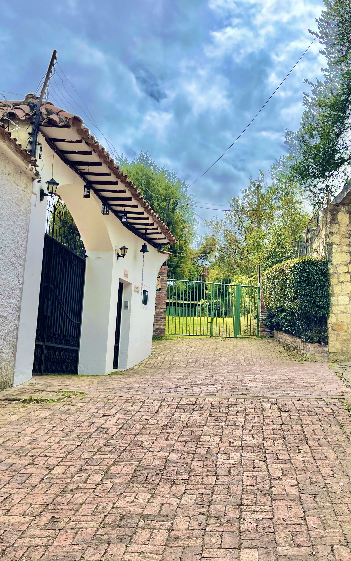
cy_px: 279
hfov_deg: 33.5
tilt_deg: +8.4
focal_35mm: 37
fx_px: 566
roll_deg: -2.5
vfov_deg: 52.7
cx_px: 276
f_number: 1.6
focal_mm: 5.1
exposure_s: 1/2924
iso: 32
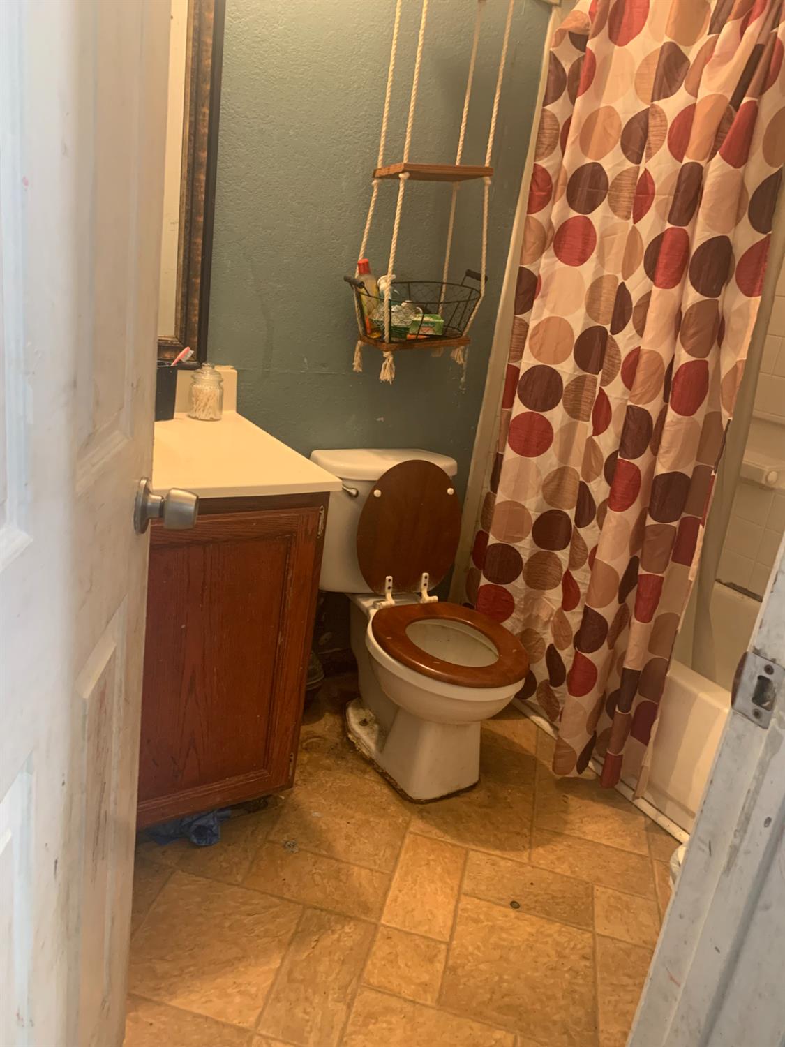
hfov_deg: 53.1
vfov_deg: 67.3
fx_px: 786
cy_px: 524
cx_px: 392
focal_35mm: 26
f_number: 1.8
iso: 320
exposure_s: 1/40
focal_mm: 4.25
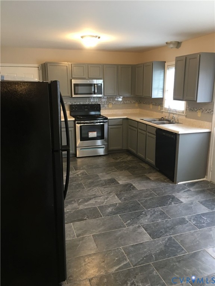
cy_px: 143
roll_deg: -0.7
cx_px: 108
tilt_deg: -13.0
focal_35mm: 29
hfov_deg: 48.2
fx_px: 240
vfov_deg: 61.7
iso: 80
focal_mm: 4.15
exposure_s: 1/15
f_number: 2.2
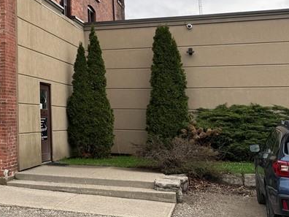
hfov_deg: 28.2
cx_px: -34
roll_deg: -0.5
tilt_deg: +10.9
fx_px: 518
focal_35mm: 62
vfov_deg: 23.0
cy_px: 15
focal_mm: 6.76
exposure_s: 1/547
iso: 80
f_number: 1.78
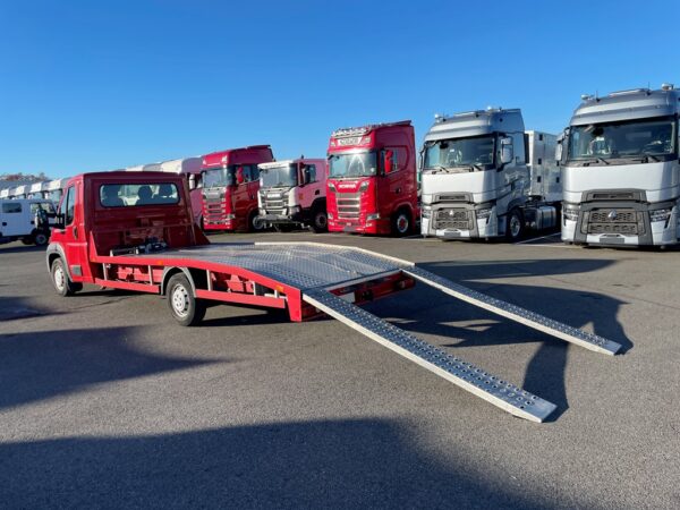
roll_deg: +3.0
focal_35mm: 26
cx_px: 340
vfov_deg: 53.1
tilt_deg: -6.0
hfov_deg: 67.3
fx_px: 511
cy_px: 255
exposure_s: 1/2053
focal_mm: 4.2
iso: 32
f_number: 1.6
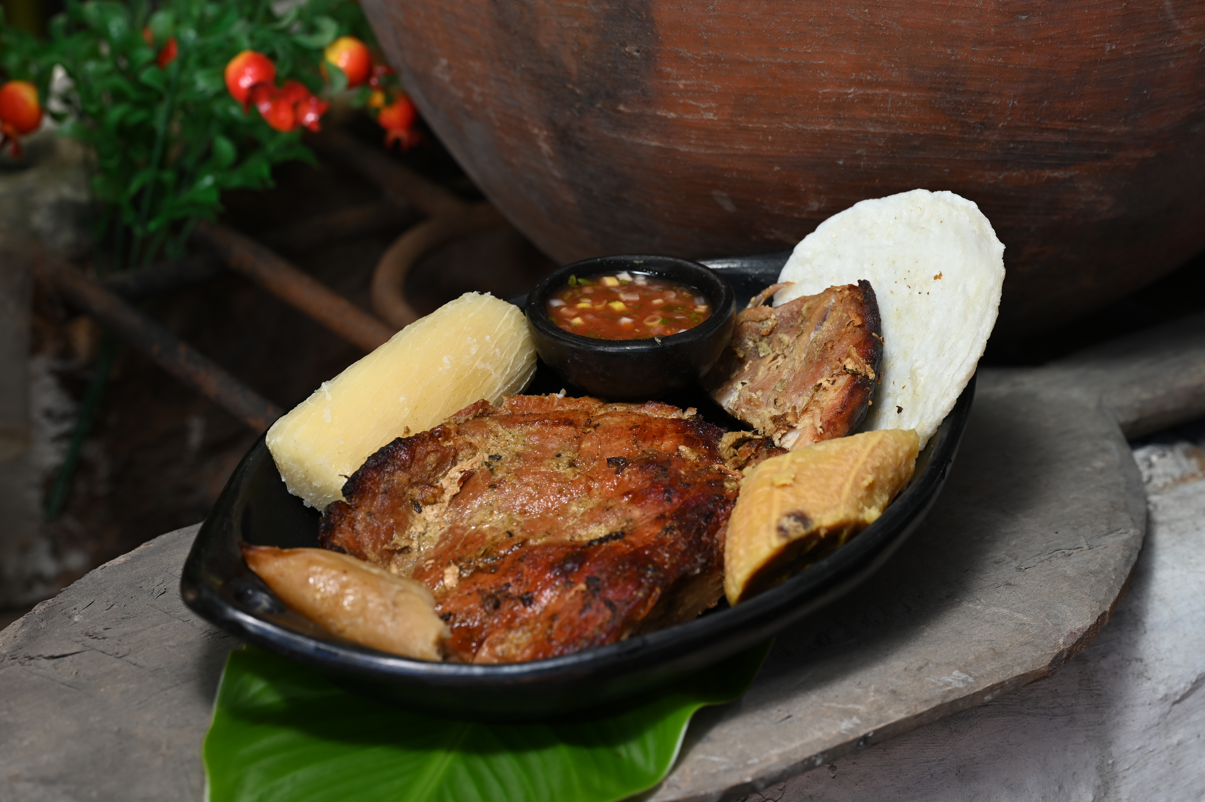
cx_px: 602
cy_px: 401
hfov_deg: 19.5
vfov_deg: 13.0
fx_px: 3512
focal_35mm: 105
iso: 160
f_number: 6.3
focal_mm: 105
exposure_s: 1/100
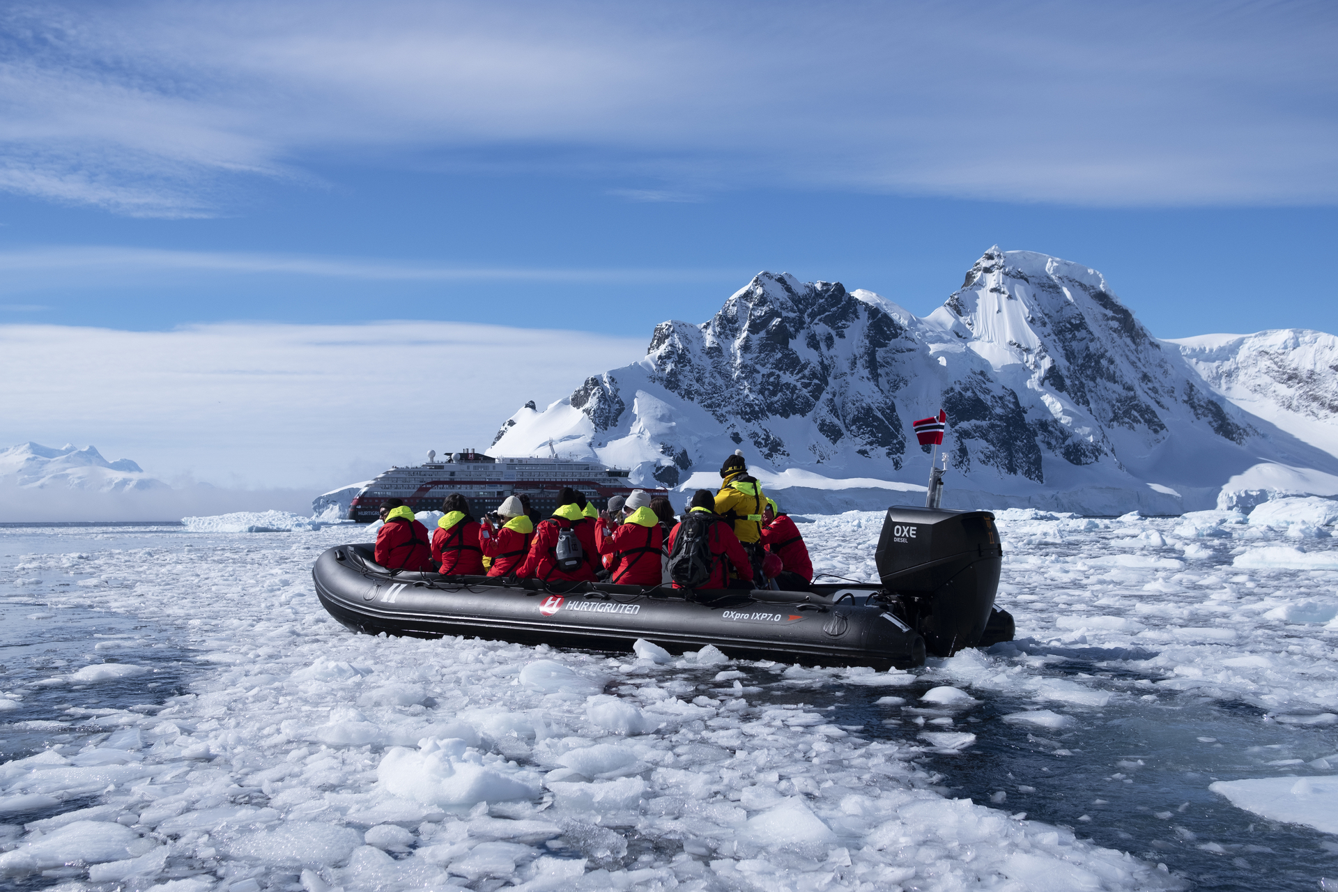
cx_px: 669
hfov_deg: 54.4
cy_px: 446
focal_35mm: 35
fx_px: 1301
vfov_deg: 37.9
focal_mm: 23
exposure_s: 1/1250
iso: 200
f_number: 5
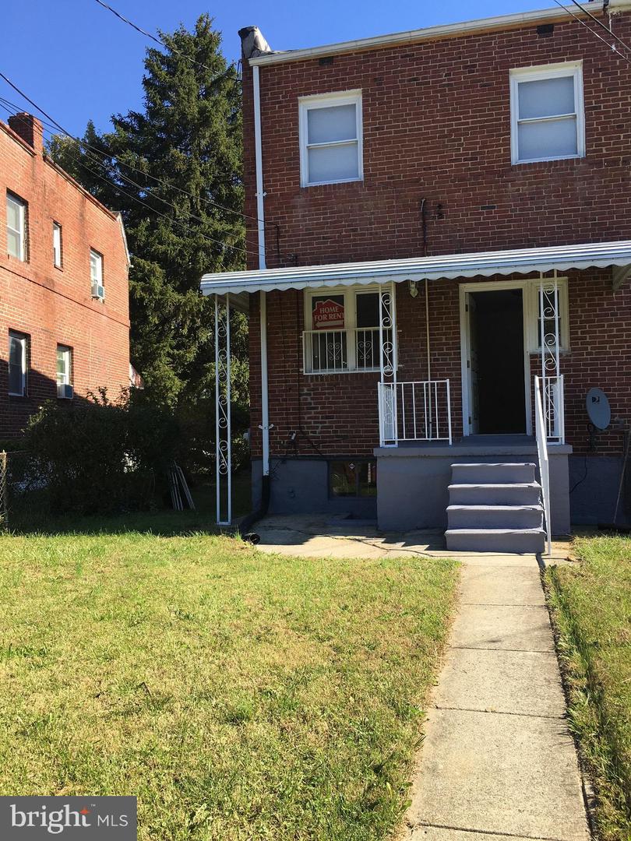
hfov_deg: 48.2
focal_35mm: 29
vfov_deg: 61.7
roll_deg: +0.6
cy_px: 420
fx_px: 705
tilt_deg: +1.2
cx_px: 316
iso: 25
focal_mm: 4.15
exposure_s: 1/610
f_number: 2.2
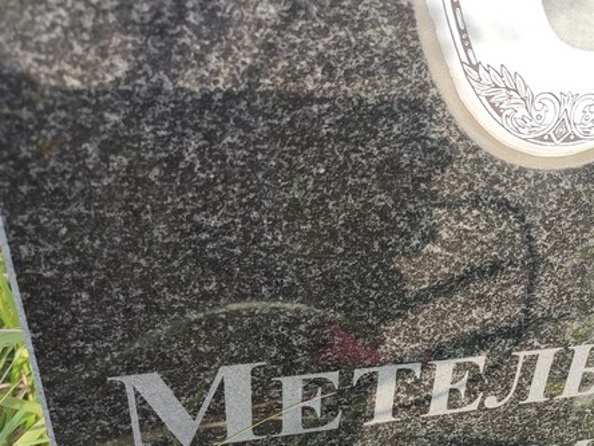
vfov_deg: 31.2
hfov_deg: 40.0
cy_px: 370
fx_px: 772
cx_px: 494
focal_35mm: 45
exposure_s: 1/297
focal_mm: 6.04
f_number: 1.9
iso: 50
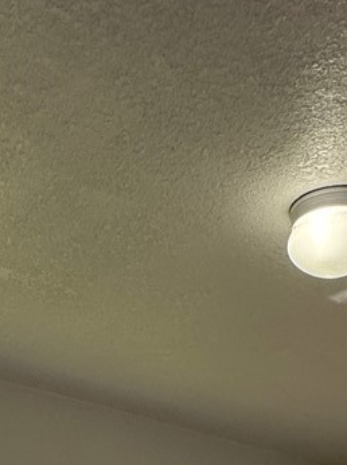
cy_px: 915
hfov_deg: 22.5
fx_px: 870
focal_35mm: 65
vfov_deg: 19.1
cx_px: 148
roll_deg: -1.1
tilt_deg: -15.8
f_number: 2.2
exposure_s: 1/156
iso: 40
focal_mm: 2.22
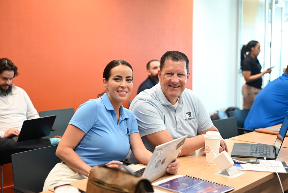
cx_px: 144
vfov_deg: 27.0
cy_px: 96
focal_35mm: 50
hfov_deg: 39.6
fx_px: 400
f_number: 2.2
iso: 1250
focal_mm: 50
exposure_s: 1/200
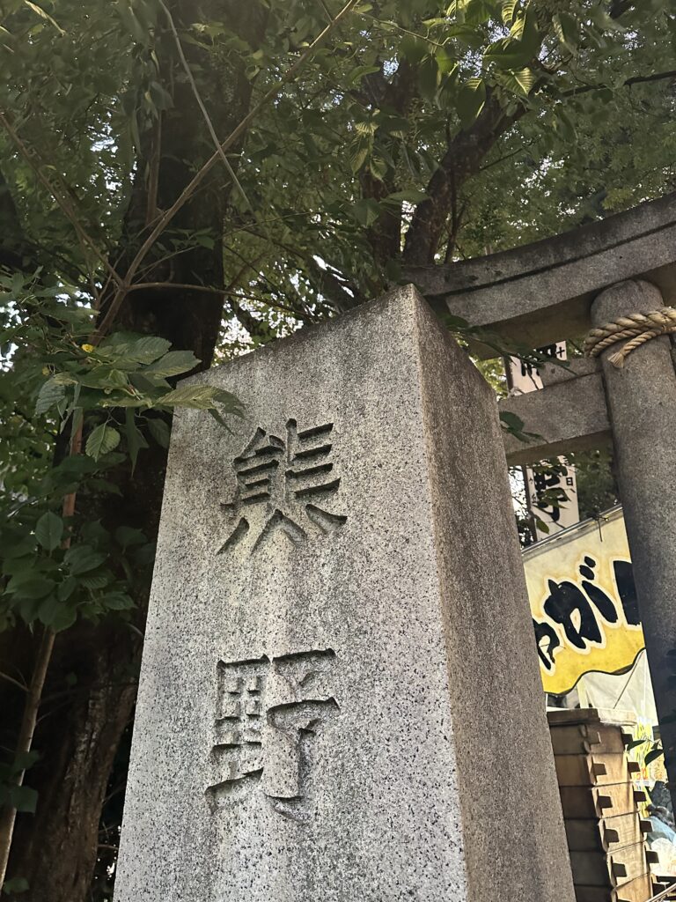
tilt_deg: +26.4
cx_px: 338
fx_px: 625
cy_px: 451
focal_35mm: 24
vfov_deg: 71.6
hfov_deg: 56.8
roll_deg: +0.0
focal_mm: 6.86
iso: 800
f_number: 1.78
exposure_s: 1/33
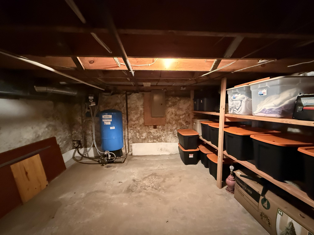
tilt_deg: -4.7
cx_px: 157
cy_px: 118
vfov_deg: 85.7
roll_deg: +0.0
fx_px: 127
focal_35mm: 14
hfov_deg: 102.1
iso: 1250
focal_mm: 2.22
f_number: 2.2
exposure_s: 1/30
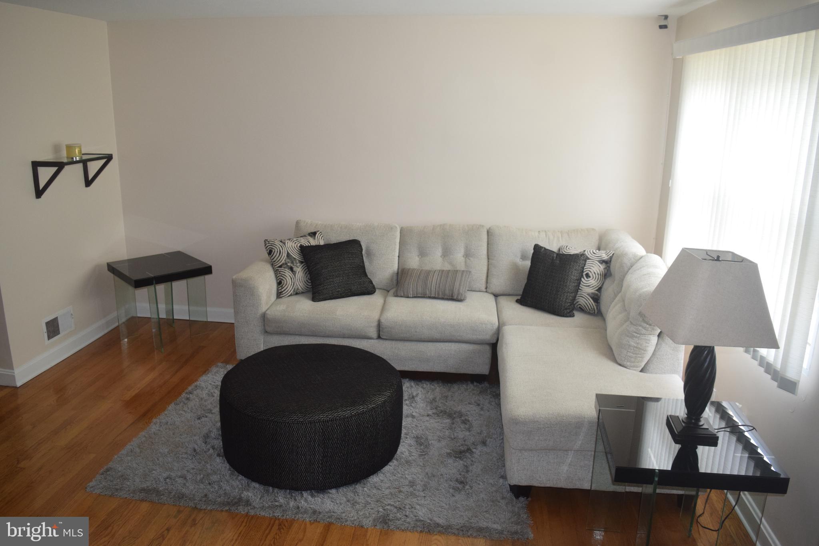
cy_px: 273
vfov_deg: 36.9
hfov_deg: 53.1
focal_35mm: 36
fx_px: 819
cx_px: 410
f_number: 5
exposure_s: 1/100
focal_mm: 24
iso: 800
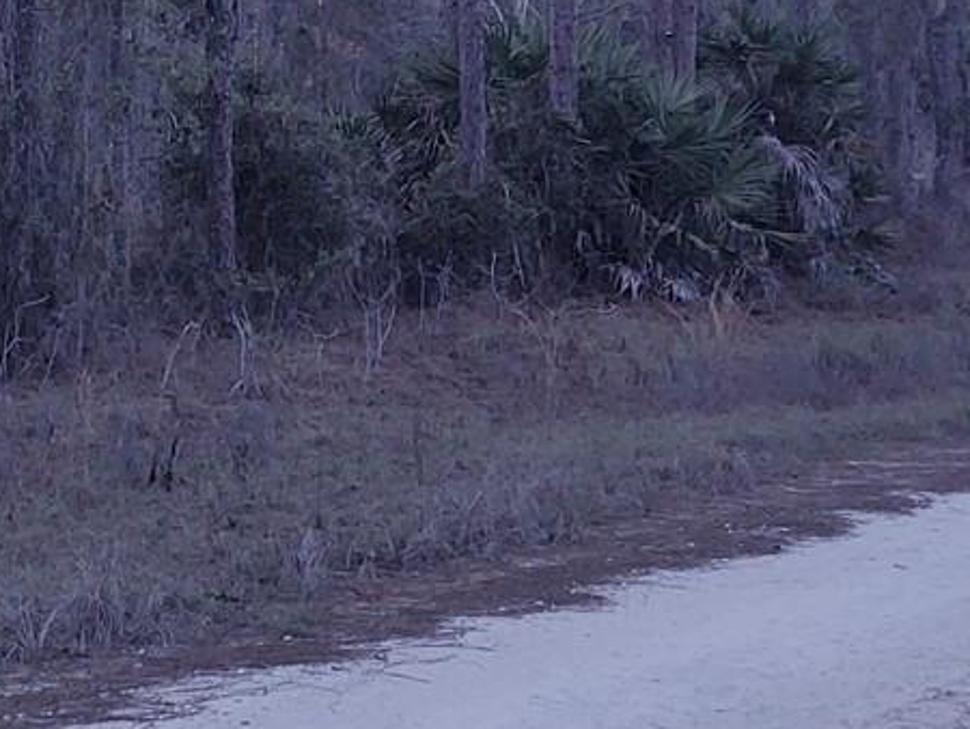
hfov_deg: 19.1
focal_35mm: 96
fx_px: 2692
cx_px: -254
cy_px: 9
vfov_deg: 15.2
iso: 100
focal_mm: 4.75
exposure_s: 1/653
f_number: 1.7
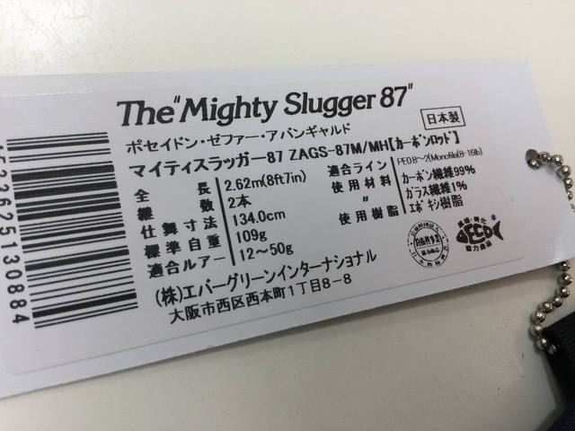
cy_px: 216
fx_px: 515
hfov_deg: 58.4
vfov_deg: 45.4
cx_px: 288
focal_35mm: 31
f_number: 2.4
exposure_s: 1/33
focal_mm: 3.3
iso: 25
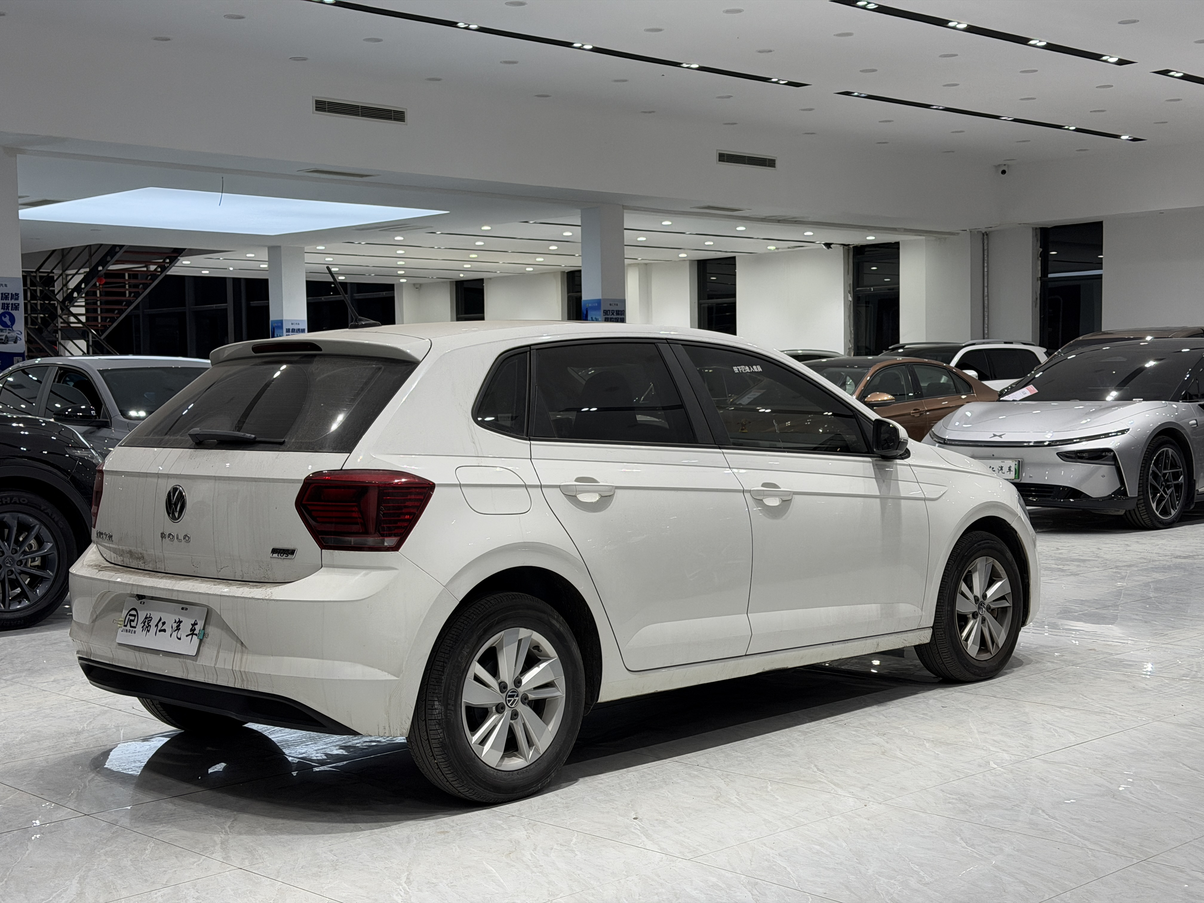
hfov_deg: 39.7
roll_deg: +1.1
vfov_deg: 30.3
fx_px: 1670
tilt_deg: -2.5
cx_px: 602
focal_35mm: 48
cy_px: 452
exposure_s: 1/100
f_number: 1.78
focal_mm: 6.76
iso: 100
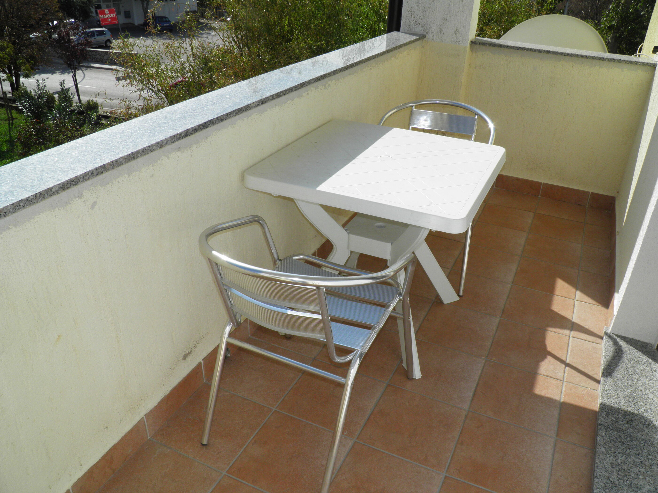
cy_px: 246
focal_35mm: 28
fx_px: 532
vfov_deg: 49.7
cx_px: 329
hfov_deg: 63.4
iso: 50
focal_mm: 4.9
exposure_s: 1/500
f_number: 5.7
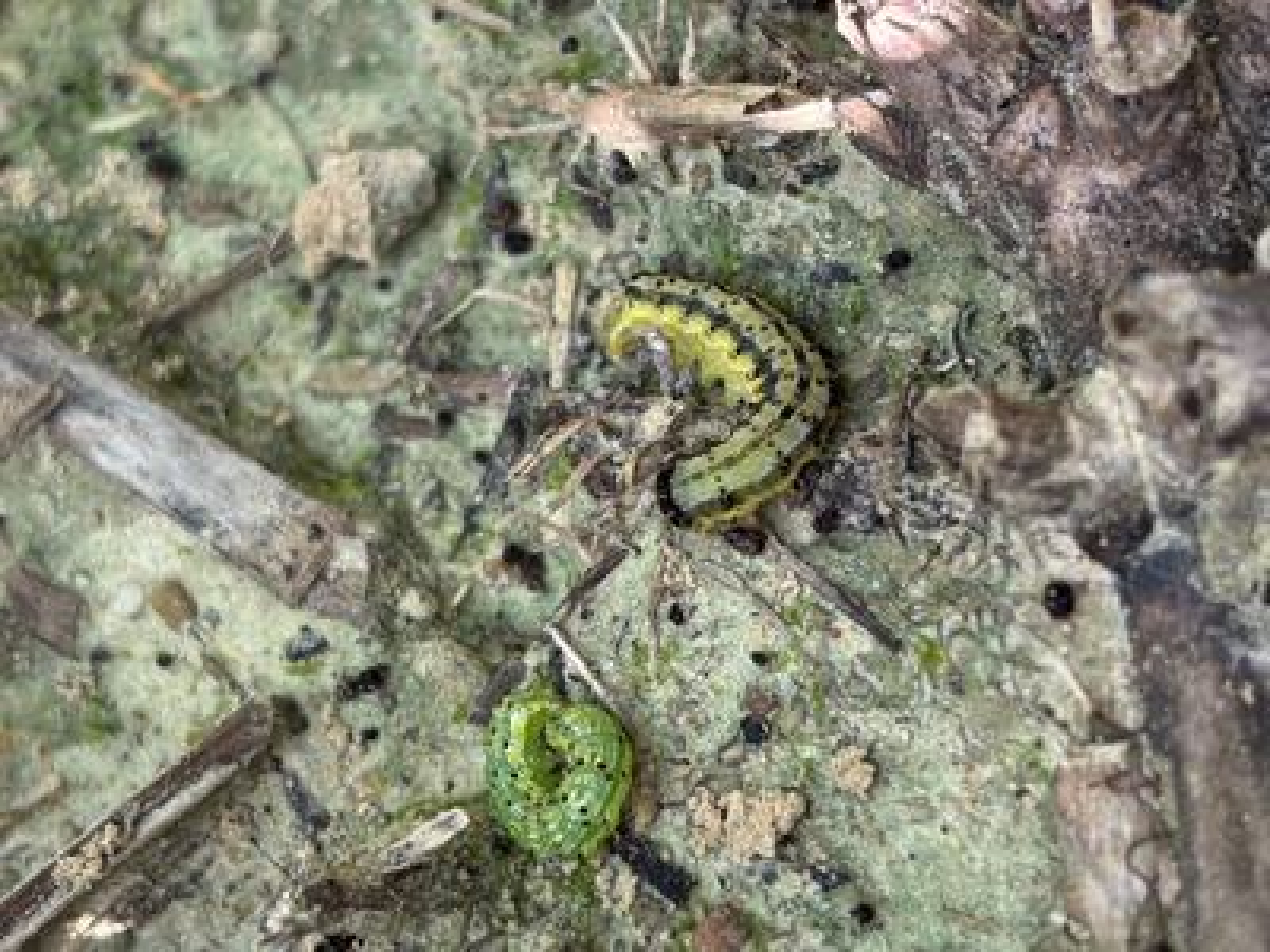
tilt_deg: -69.0
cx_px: 635
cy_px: 476
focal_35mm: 52
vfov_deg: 28.0
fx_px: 1908
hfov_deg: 36.8
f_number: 1.6
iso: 40
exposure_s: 1/172
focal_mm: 5.96
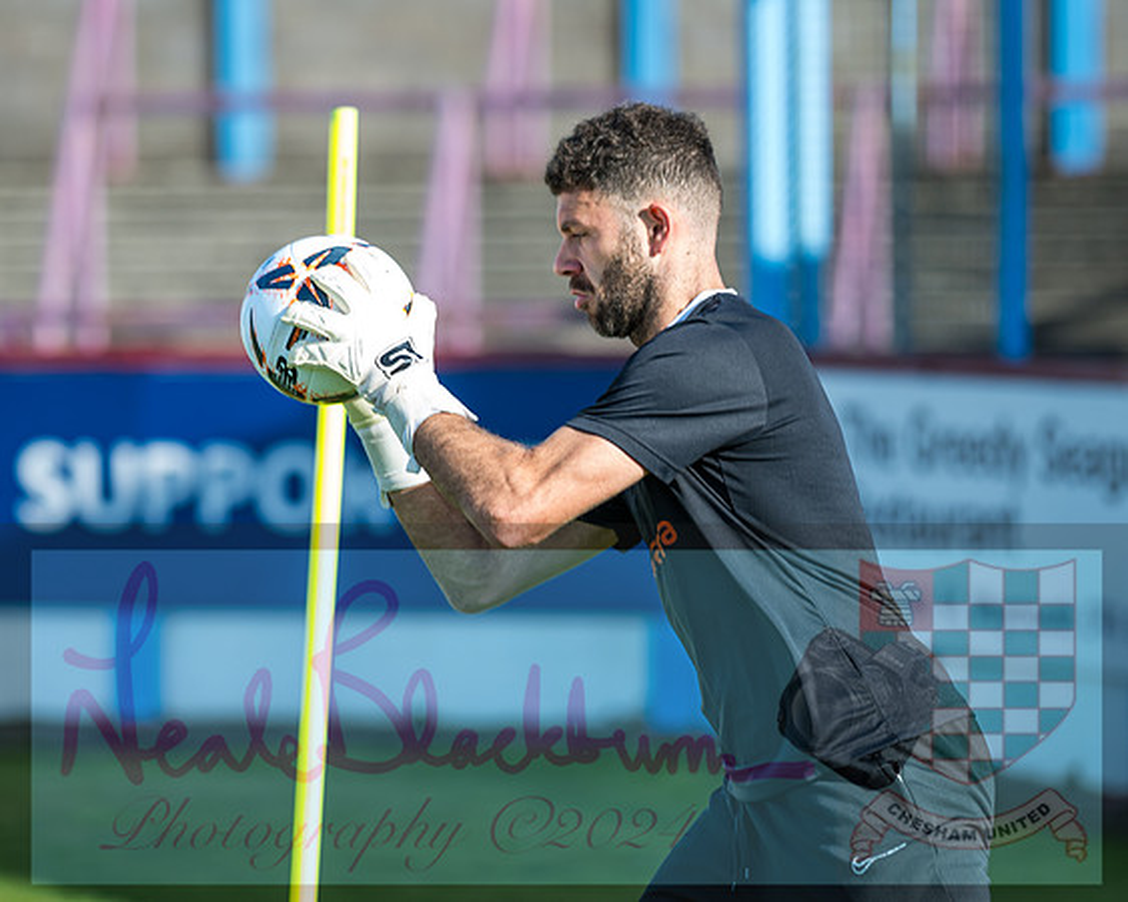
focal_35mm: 238
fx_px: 7955
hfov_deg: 8.1
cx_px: 425
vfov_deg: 6.5
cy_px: 433
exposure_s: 1/1250
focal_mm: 135
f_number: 1.8
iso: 50
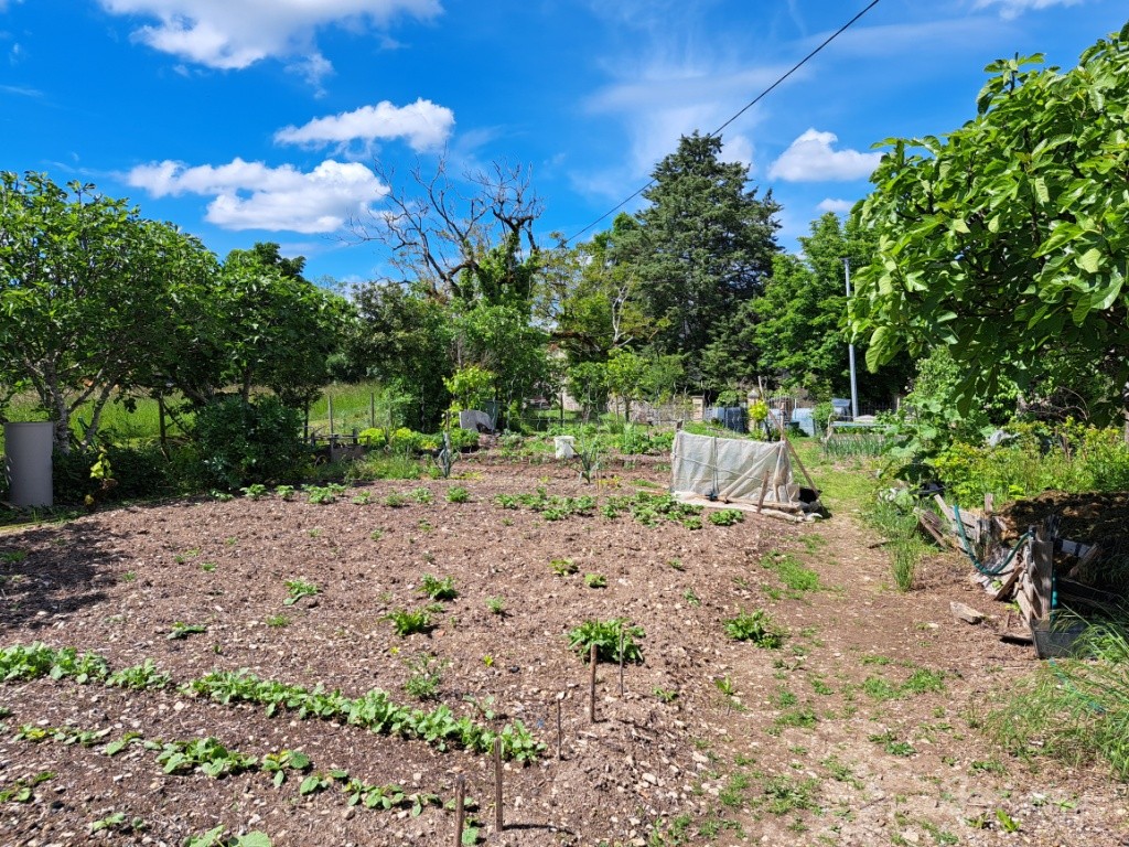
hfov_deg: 71.6
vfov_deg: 56.8
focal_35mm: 24
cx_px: 564
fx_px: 783
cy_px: 424
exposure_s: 1/1054
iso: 50
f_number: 1.8
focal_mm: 5.23
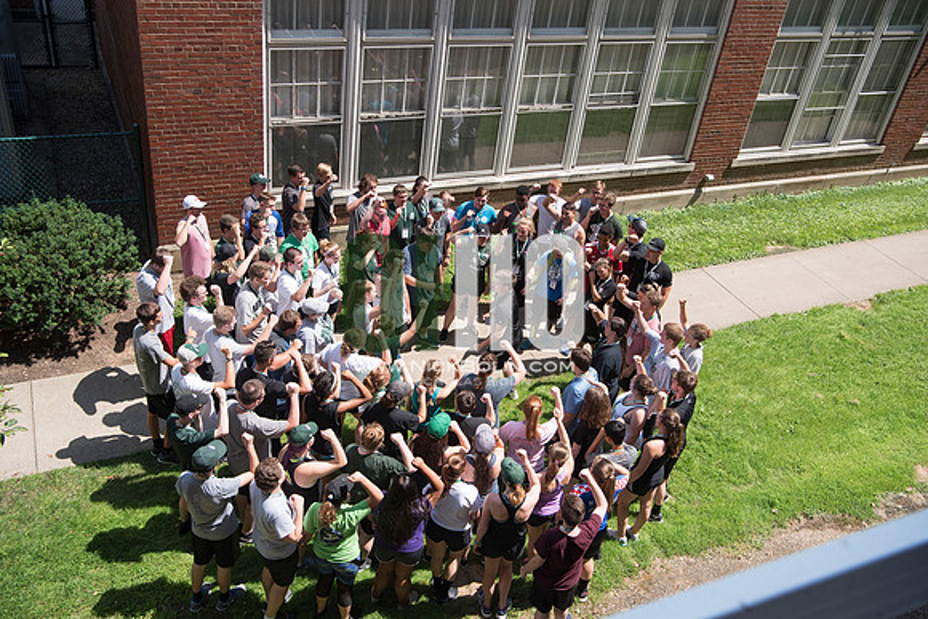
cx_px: 464
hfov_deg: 55.8
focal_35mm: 34
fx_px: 877
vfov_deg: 38.9
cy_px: 310
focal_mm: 34
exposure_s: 1/2500
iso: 640
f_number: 5
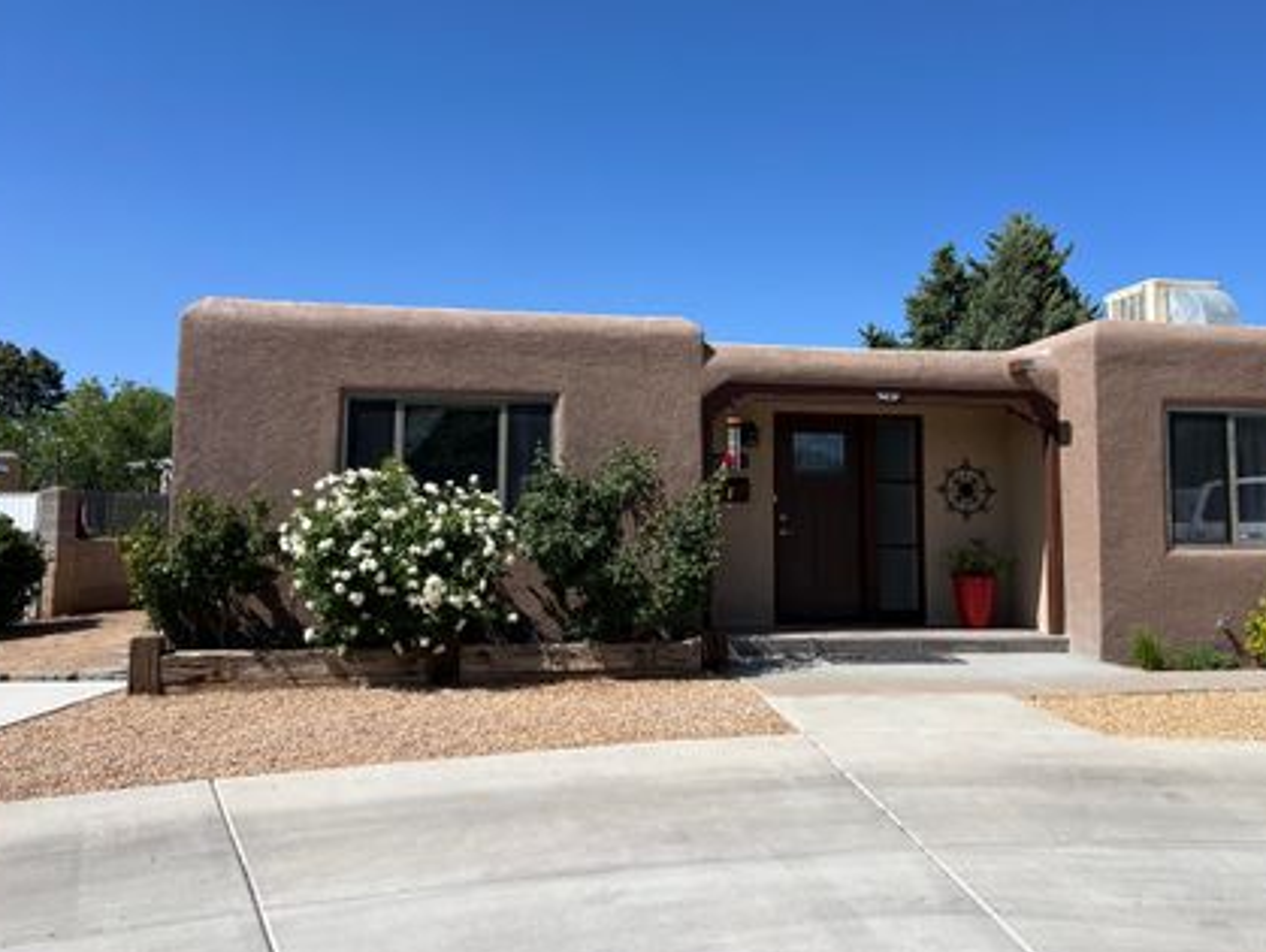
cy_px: 403
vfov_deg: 45.4
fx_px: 1135
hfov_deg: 58.1
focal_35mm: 31
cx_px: 713
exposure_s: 1/5076
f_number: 1.5
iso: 50
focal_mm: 5.7
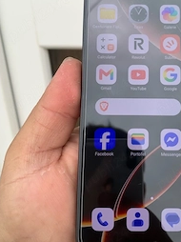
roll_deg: +1.8
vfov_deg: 45.7
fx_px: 286
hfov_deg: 34.4
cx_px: 132
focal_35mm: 41
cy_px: 103
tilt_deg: -22.5
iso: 25
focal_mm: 4.25
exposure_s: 1/497
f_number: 1.8
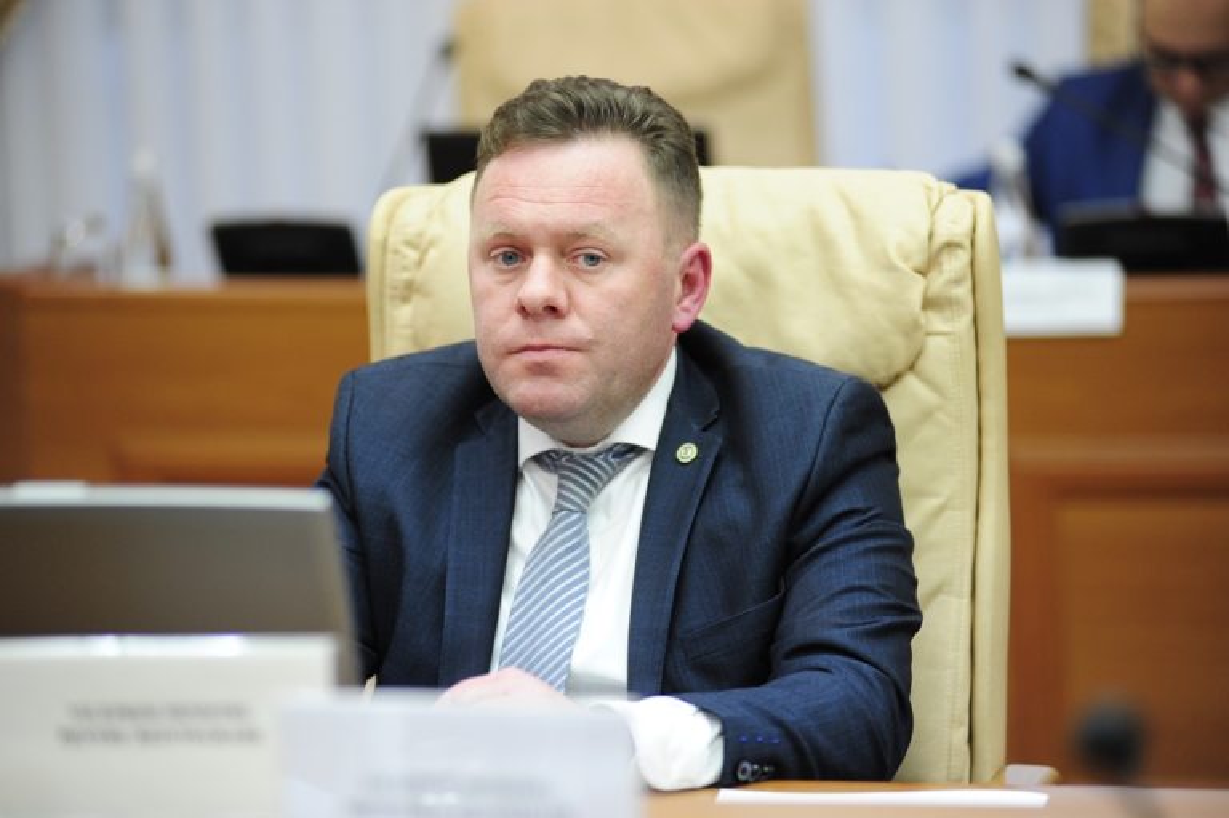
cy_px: 409
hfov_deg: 15.2
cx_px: 614
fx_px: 4606
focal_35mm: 135
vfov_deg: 10.1
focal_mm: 135
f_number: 2.8
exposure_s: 1/160
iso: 1600
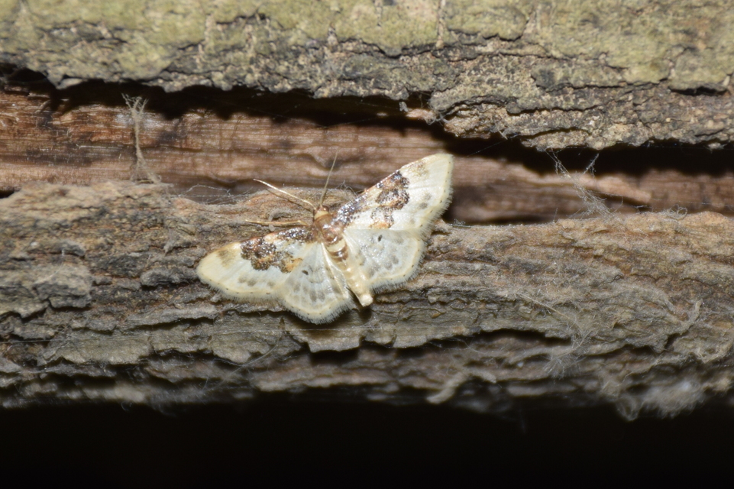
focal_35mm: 210
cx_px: 367
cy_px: 244
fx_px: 4280
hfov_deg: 9.8
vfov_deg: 6.5
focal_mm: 140
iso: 320
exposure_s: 1/60
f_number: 7.1
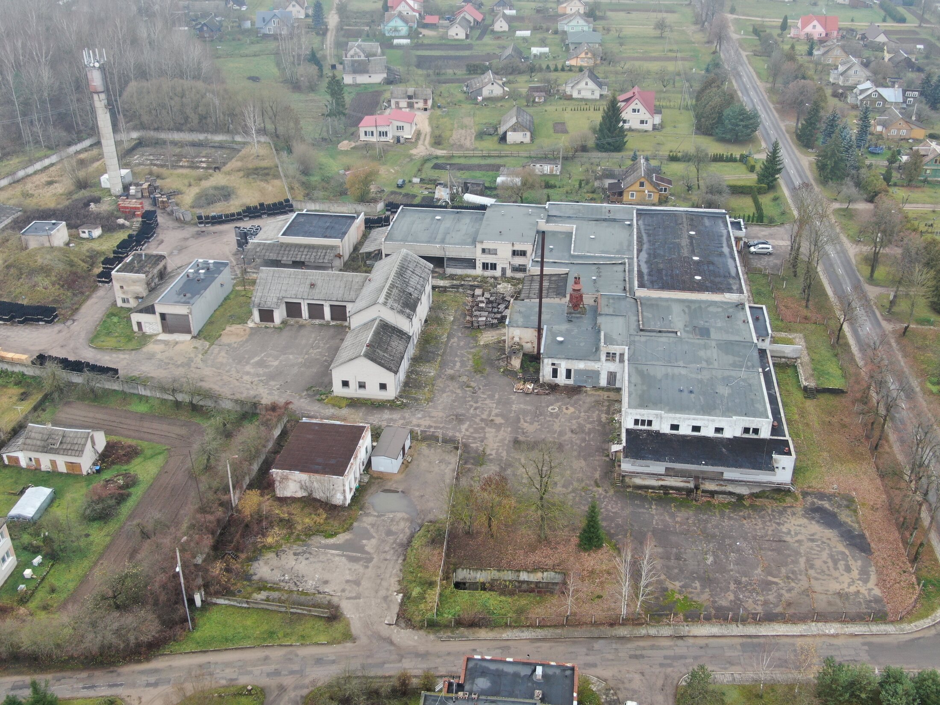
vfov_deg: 37.7
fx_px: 1032
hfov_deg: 49.0
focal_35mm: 38
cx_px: 470
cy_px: 352
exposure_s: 1/50
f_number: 3.4
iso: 100
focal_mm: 6.48
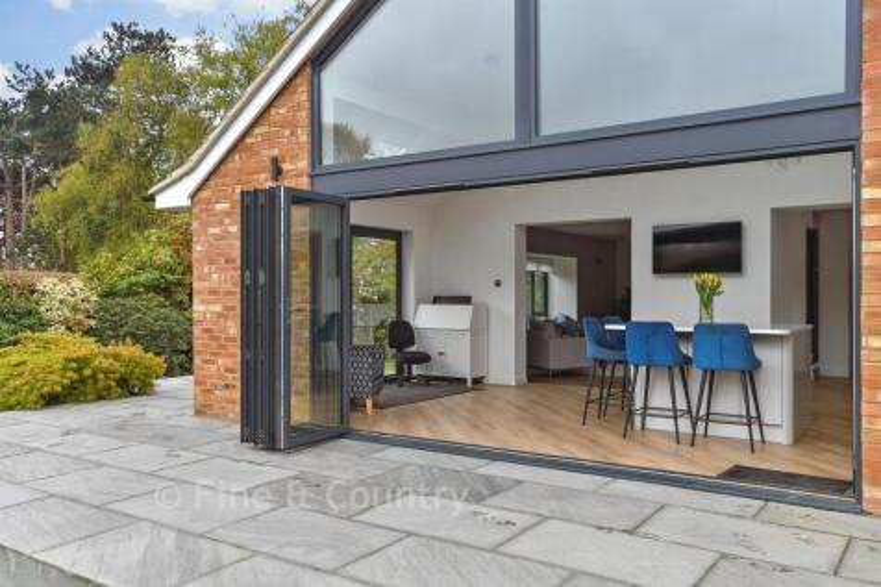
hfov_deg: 61.9
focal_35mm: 30
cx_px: 440
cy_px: 294
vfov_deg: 43.6
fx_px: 734
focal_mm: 20
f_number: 8
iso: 160
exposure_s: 1/60
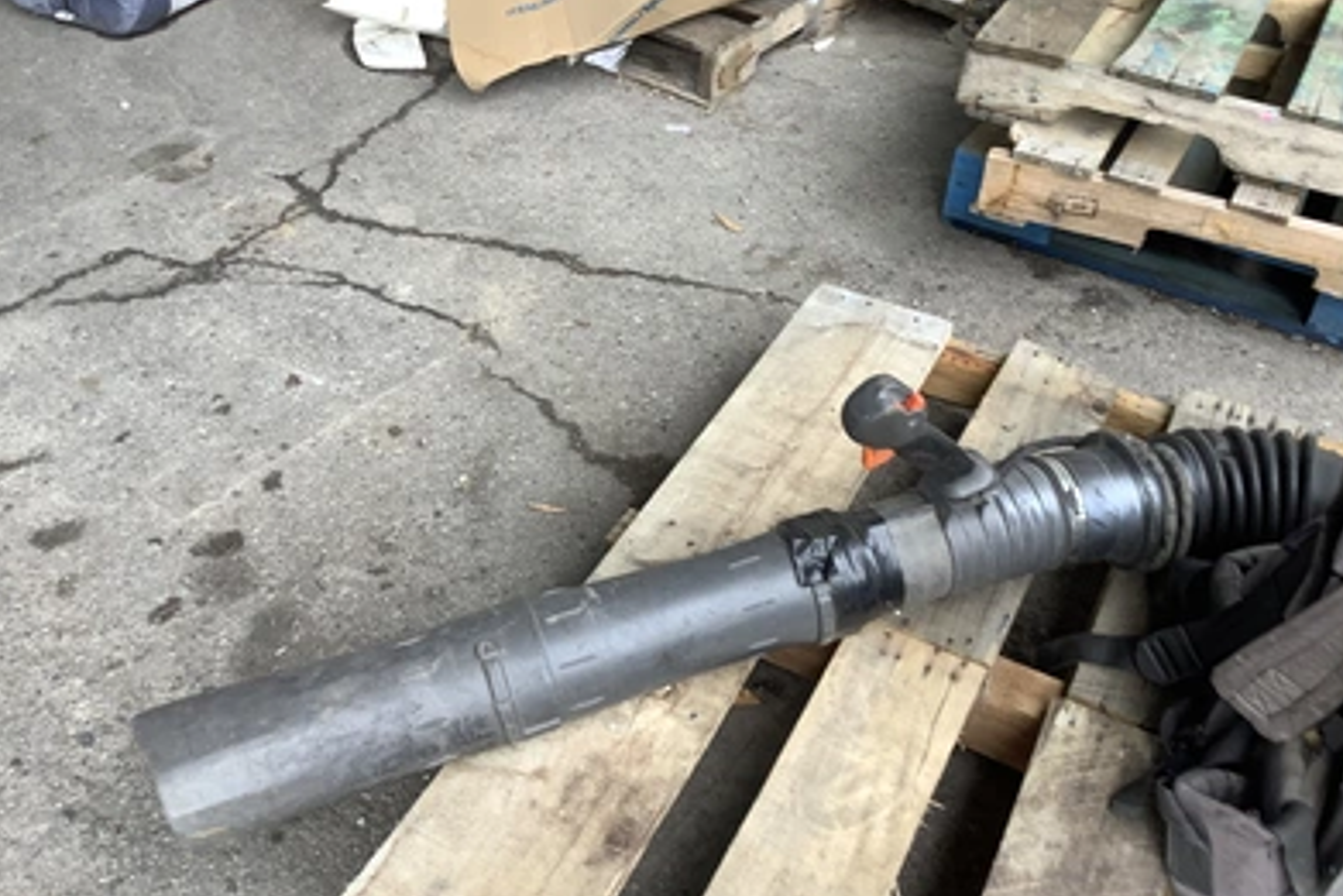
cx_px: 680
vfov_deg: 40.0
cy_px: 415
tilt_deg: -45.3
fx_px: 1231
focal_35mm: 33
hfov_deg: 57.2
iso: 32
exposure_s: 1/120
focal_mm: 3.3
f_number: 2.4
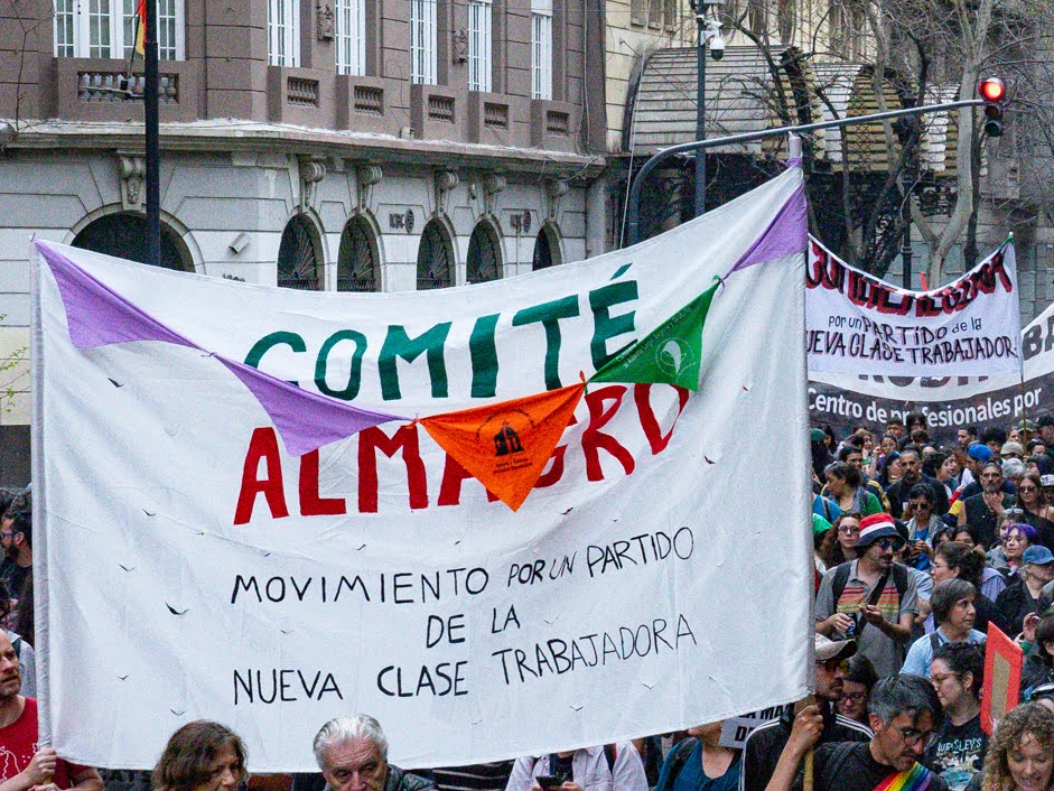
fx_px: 4294
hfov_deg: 13.9
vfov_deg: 10.5
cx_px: 823
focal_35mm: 141
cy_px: 552
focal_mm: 46
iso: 4000
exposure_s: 1/320
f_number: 9
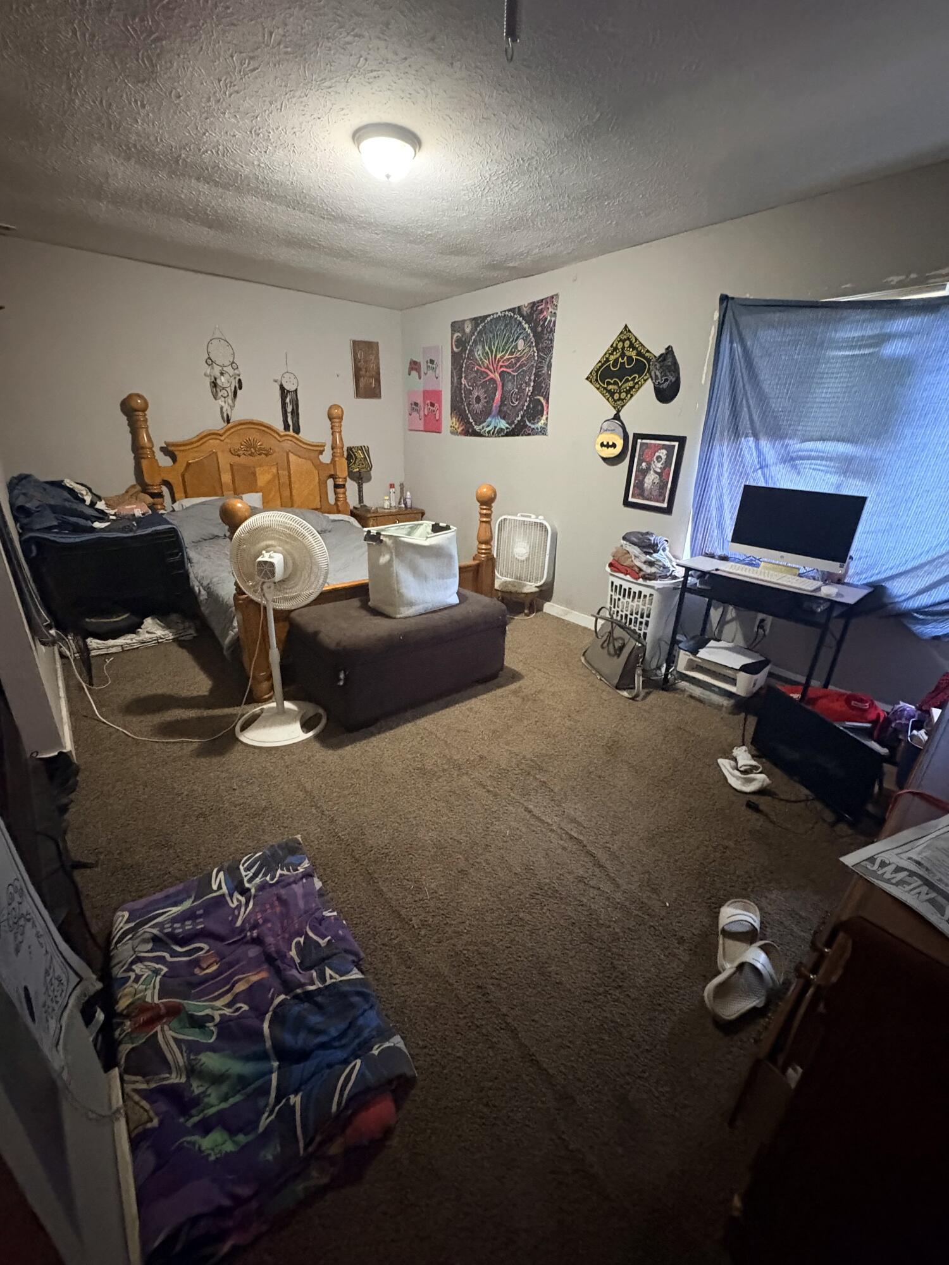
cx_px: 474
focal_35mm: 14
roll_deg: -2.5
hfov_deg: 85.7
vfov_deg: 102.1
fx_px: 512
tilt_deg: -21.8
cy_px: 632
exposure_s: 1/30
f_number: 2.2
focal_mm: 2.22
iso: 1250
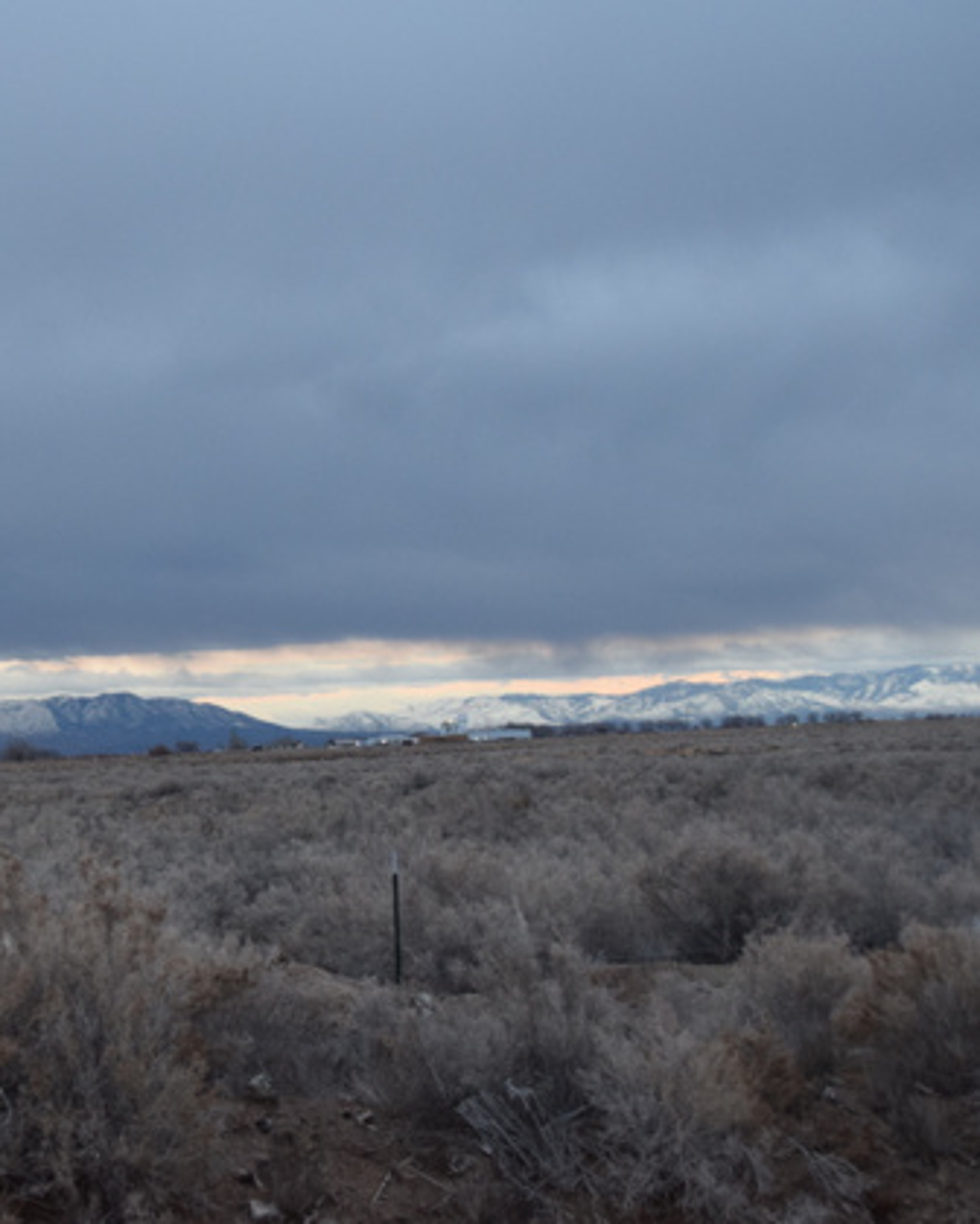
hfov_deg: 20.8
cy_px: 616
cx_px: 225
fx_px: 2647
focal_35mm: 73
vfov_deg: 26.1
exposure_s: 1/60
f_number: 4.5
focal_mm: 34
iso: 1400
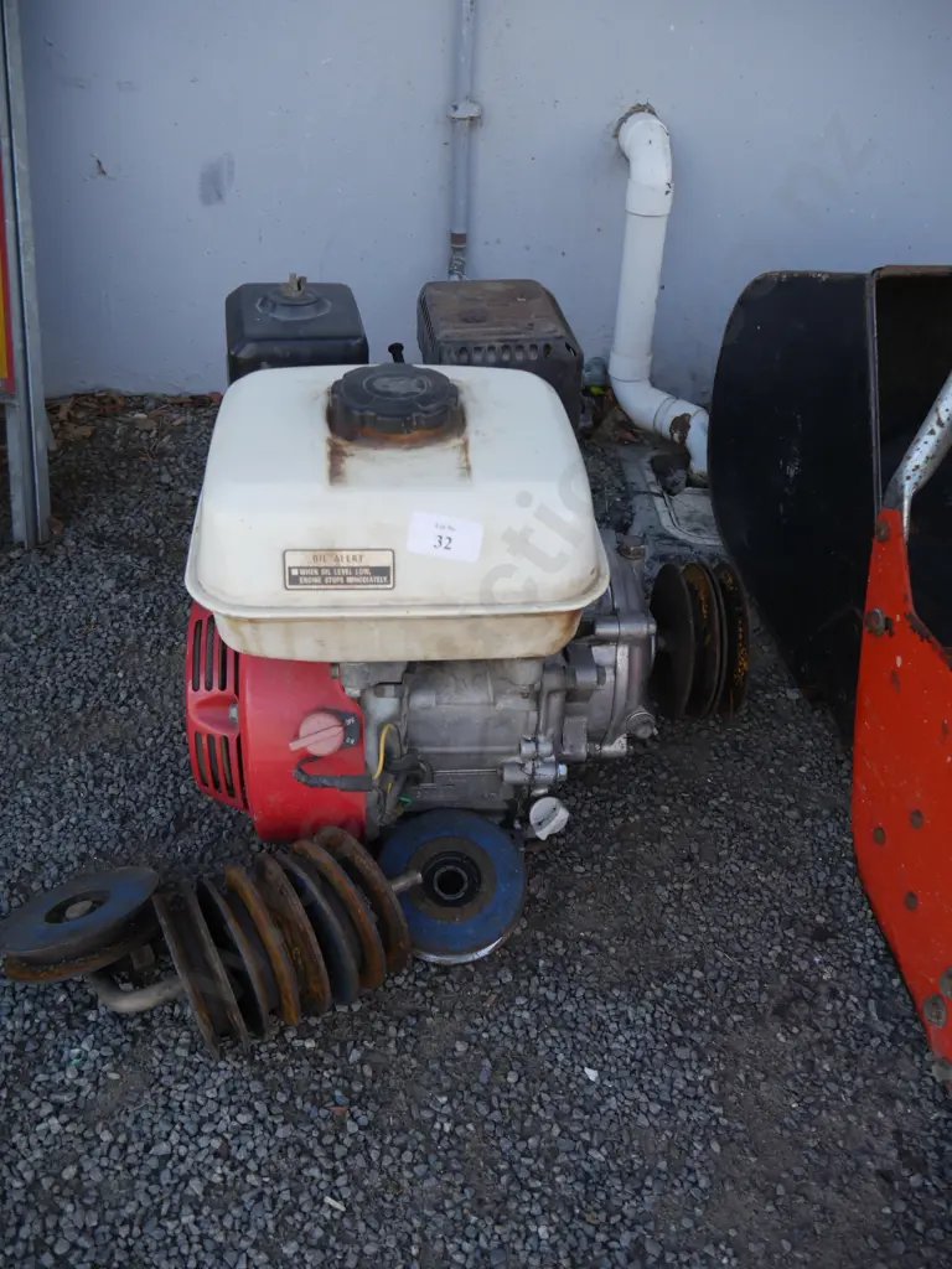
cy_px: 634
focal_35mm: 28
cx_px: 476
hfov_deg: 49.7
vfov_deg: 63.4
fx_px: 1027
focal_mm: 14
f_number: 4
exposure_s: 1/160
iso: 200
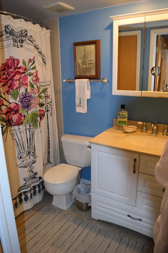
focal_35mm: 27
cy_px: 126
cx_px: 84
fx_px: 189
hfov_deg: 47.9
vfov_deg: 67.4
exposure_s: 1/80
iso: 800
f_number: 4.5
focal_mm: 18
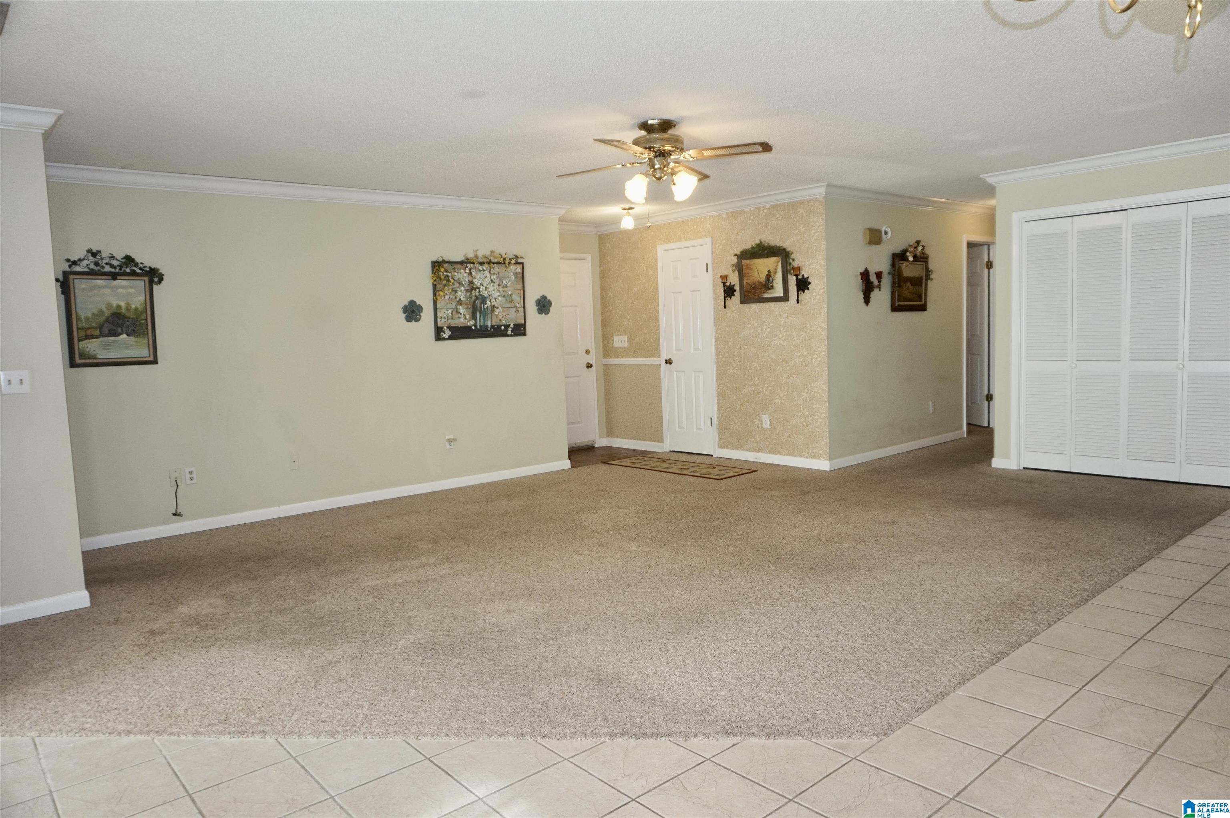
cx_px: 615
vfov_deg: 53.1
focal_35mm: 24
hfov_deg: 73.8
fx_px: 819
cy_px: 409
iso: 400
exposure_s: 1/60
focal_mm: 16
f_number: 4
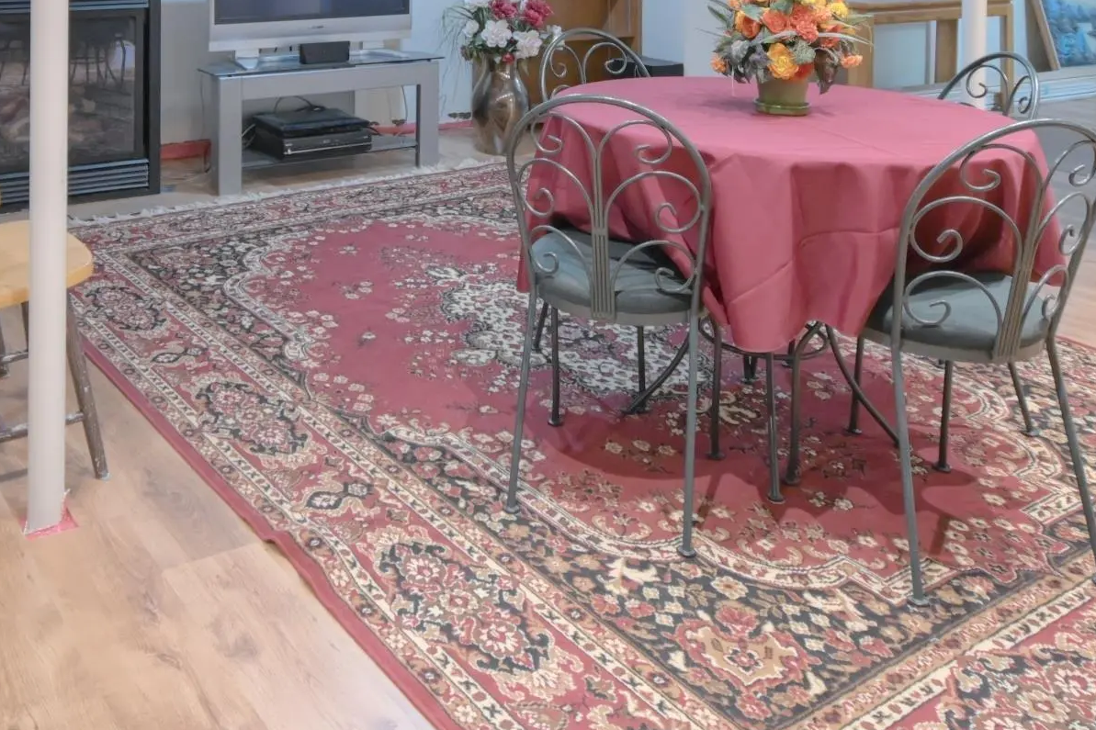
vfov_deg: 37.0
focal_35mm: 33
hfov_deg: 56.0
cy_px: 53
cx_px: 363
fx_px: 1004
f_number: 4.5
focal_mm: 10
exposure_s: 1/15
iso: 1250
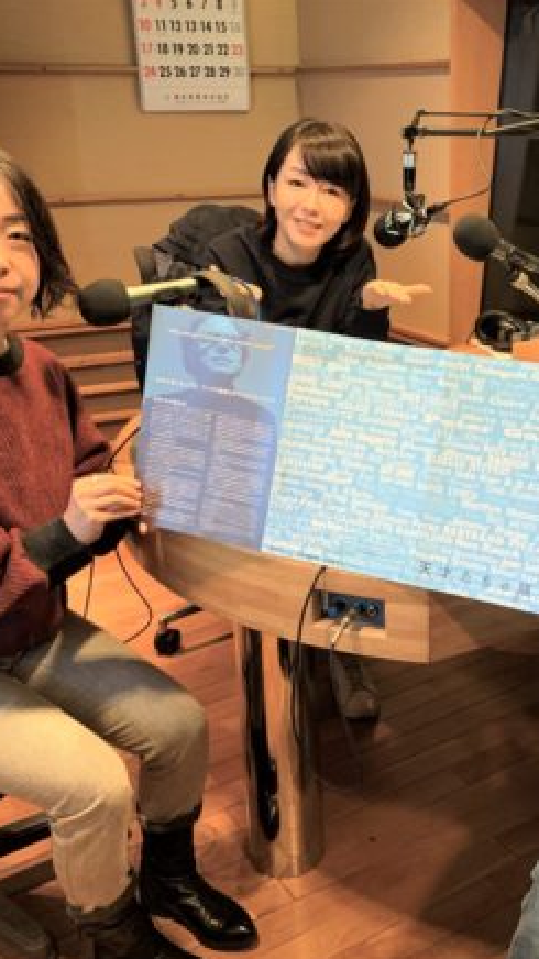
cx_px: 425
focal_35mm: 39
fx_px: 992
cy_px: 493
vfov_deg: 51.6
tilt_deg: -20.3
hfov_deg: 29.8
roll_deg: +0.3
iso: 400
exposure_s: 1/40
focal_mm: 4.25
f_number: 1.8
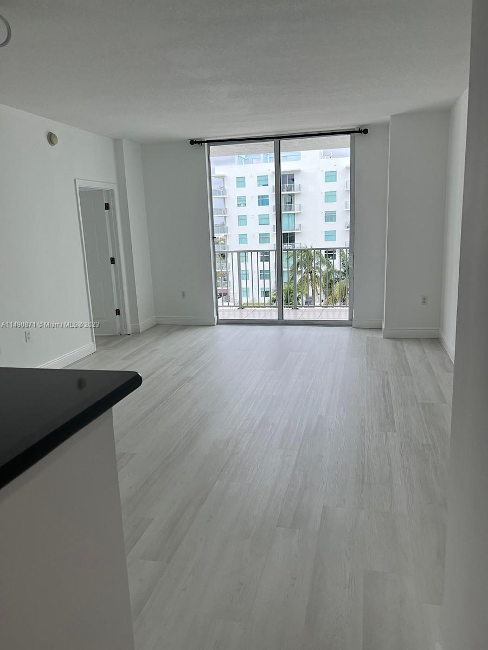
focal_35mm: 26
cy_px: 325
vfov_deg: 67.3
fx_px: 489
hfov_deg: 53.1
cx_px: 244
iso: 50
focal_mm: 5.7
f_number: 1.5
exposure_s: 1/490
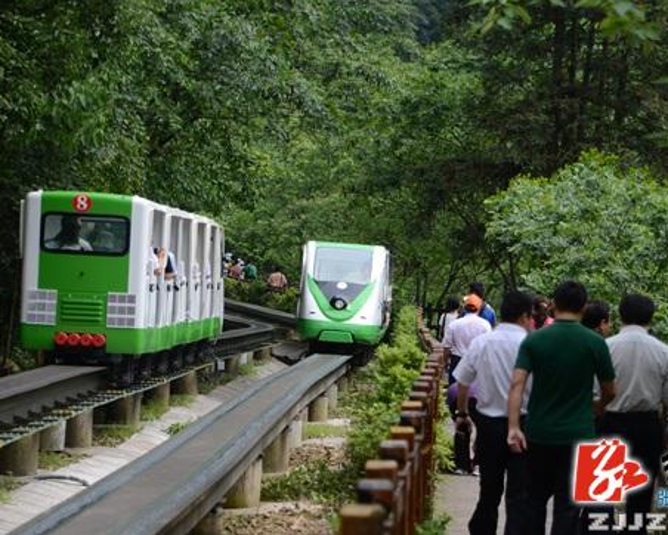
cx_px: 371
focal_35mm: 205
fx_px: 4055
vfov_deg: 7.5
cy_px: 268
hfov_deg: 9.4
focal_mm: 120
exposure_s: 1/200
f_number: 6
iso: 100
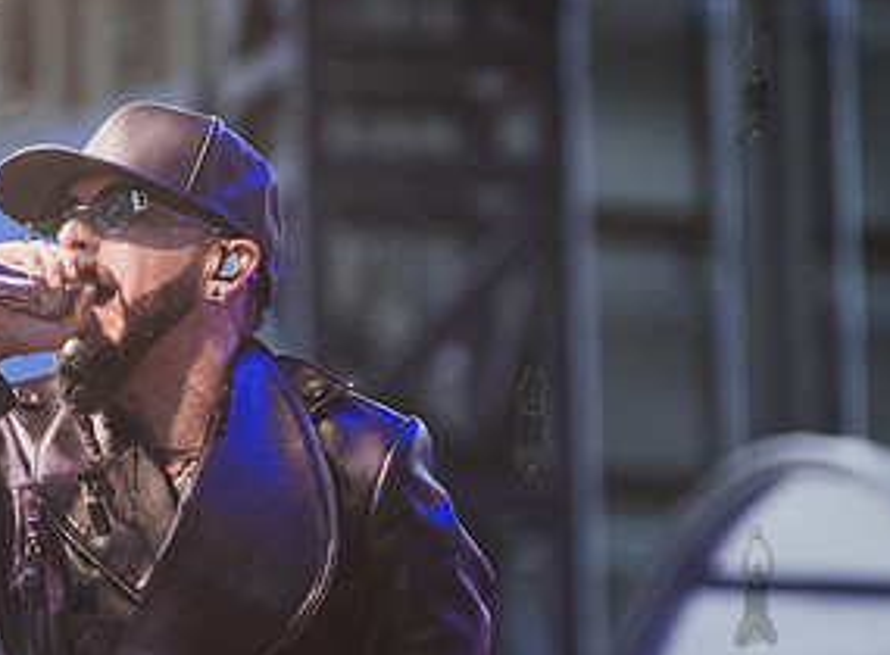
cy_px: 568
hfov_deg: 4.4
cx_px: 142
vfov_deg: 3.3
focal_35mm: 448
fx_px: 11446
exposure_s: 1/400
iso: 2500
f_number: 4
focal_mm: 200
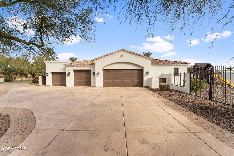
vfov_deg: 81.2
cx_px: 117
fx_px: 91
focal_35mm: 14
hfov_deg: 104.3
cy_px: 78
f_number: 9
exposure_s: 1/1000
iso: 800
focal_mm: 14
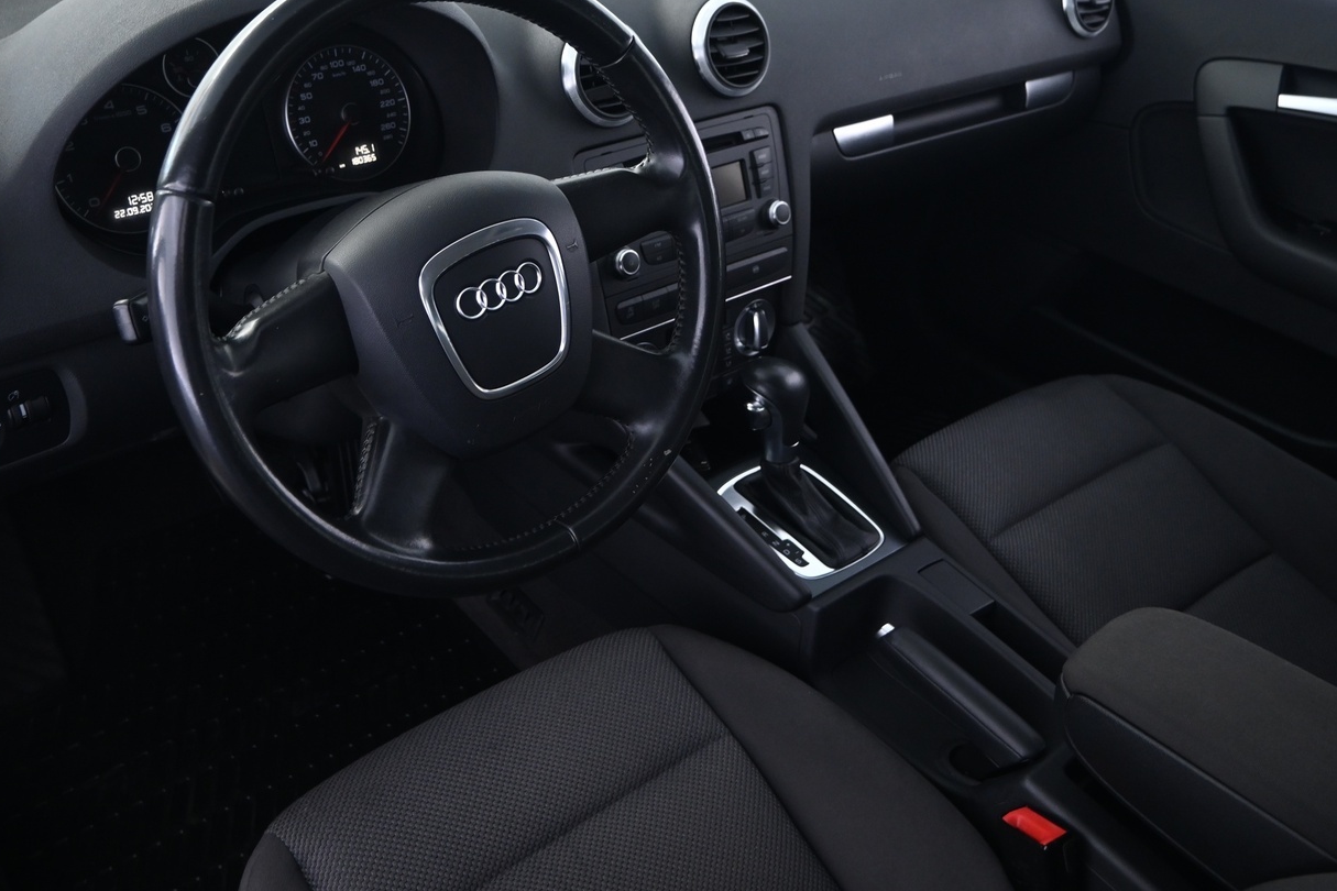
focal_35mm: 32
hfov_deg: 58.6
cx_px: 615
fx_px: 1188
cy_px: 394
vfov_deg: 41.1
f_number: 3.5
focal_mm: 16
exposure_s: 1/8
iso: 1000
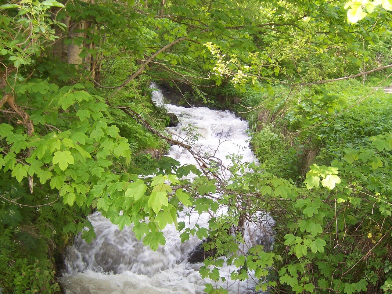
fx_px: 408
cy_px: 147
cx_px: 196
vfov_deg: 39.6
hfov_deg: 51.4
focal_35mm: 36
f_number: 2.8
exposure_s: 1/60
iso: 125
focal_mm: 6.2
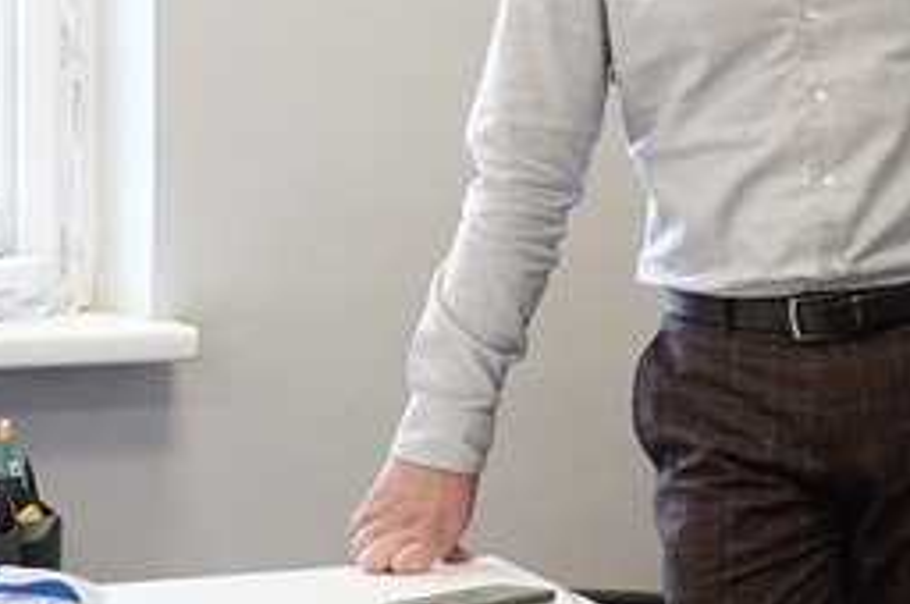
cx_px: 1518
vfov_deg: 8.4
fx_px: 4090
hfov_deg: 11.9
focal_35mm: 162
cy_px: 32
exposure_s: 1/100
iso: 1600
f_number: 4.5
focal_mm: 31
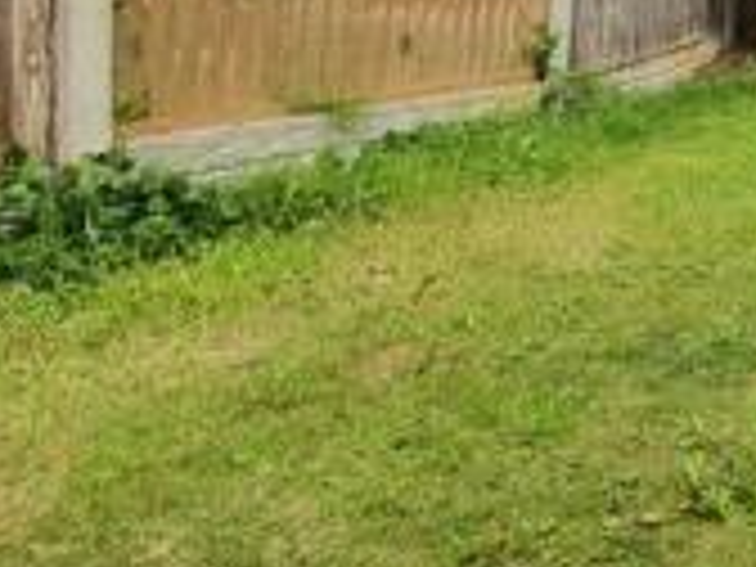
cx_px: 1195
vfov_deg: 29.8
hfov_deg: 26.5
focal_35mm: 45
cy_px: -11
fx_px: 983
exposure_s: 1/762
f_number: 2.2
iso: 50
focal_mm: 1.8
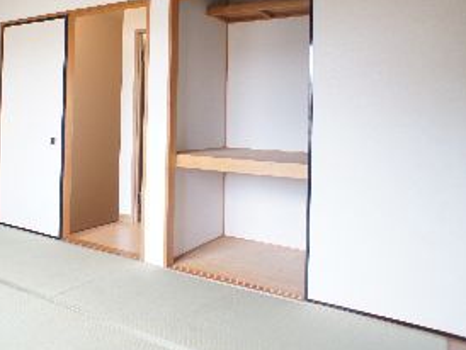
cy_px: 105
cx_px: 126
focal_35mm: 42
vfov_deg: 34.0
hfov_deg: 43.5
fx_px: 566
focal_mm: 16
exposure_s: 1/60
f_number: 3.2
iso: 500
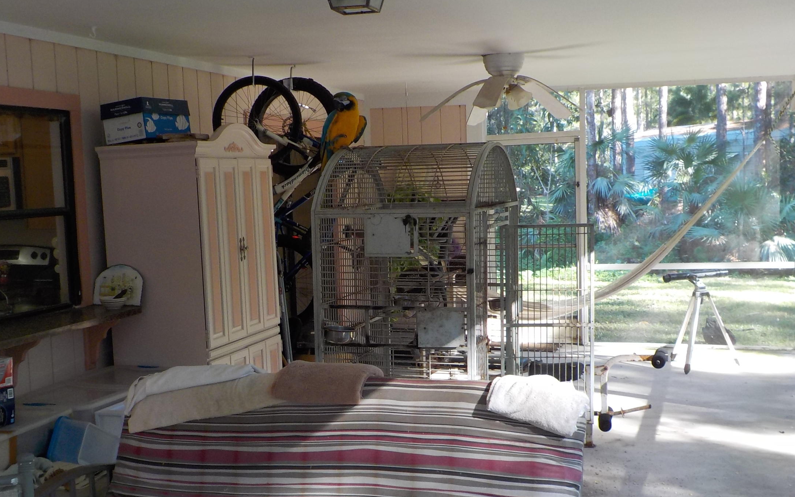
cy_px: 308
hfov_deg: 45.2
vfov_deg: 29.1
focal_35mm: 44
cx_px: 359
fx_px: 953
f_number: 3.3
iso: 125
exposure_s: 1/40
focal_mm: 4.1
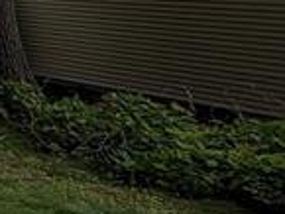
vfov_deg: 13.9
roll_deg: -1.2
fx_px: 816
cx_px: -544
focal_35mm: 99
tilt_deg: +6.8
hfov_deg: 11.8
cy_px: -120
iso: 40
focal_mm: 2.22
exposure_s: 1/537
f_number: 2.2
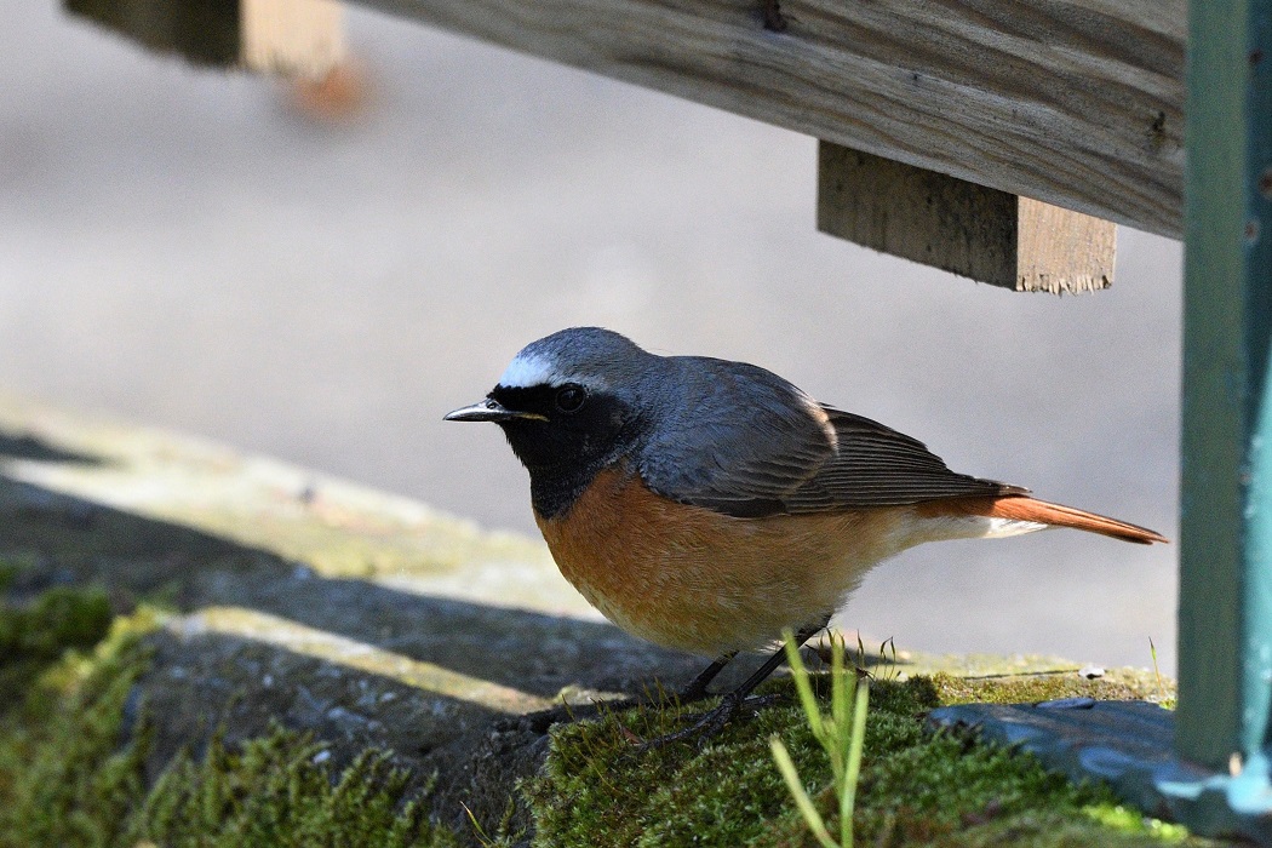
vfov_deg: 1.8
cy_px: 424
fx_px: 26498
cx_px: 636
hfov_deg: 2.7
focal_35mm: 750
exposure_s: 1/3200
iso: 3200
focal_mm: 500
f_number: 5.6
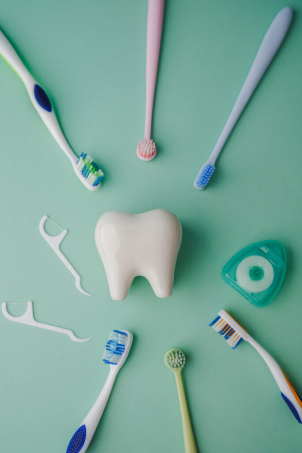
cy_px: 226
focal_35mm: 41
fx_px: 516
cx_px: 151
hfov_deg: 32.6
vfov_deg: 47.4
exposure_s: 1/125
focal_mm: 27
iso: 200
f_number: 3.6
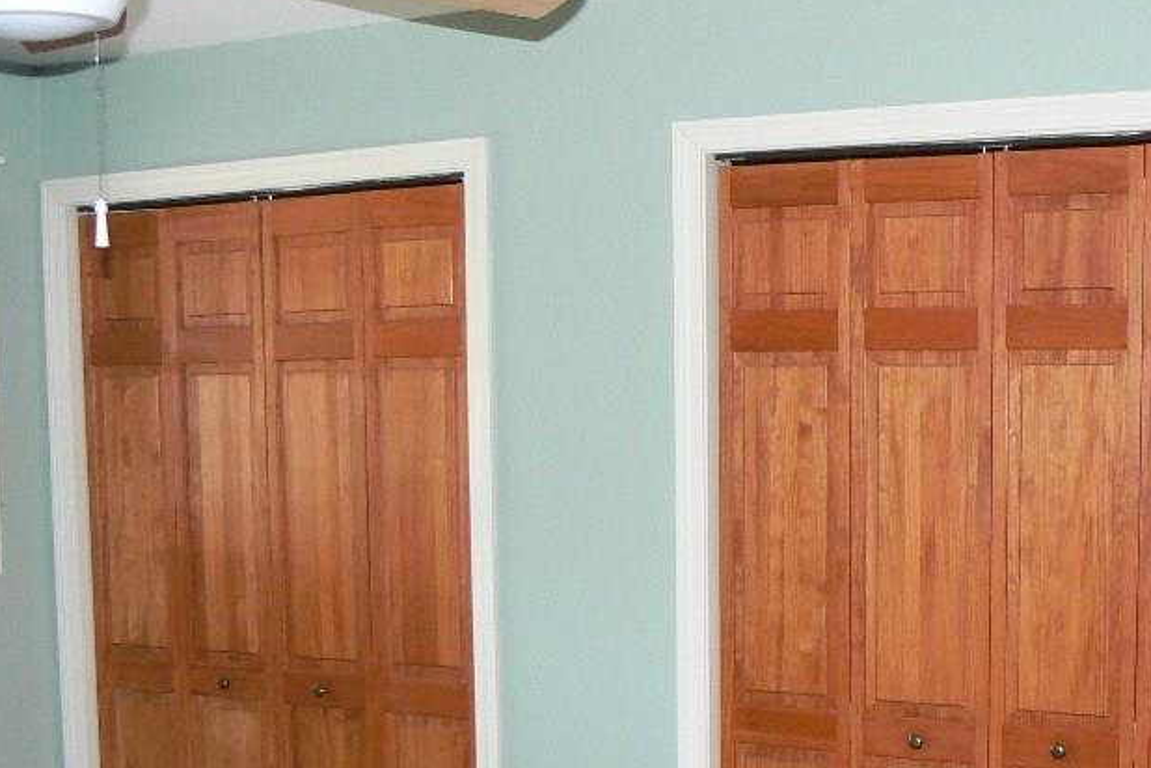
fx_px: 1982
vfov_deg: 21.5
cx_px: 678
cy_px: 665
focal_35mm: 62
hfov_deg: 32.3
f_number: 2.8
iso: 200
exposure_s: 1/30
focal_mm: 6
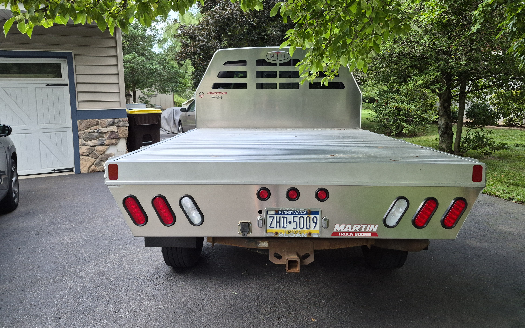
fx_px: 358
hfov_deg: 72.5
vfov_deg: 49.0
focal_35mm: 25
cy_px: 134
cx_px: 265
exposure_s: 1/120
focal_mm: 5.4
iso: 640
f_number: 1.8
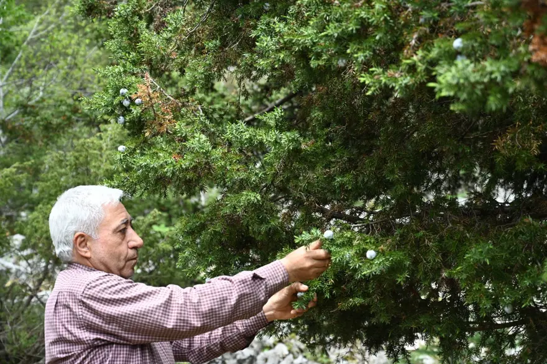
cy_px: 182
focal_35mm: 62
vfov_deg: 21.9
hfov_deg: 32.4
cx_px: 274
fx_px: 942
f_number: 4.5
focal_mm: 62
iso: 200
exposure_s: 1/250
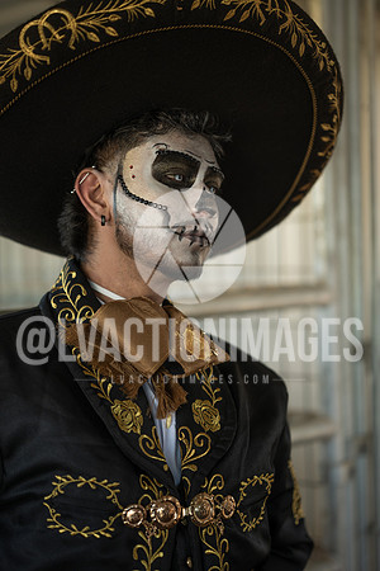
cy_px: 286
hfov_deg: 16.1
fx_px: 1346
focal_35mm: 85
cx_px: 190
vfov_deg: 23.9
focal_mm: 85
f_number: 1.8
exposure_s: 1/100
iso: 100
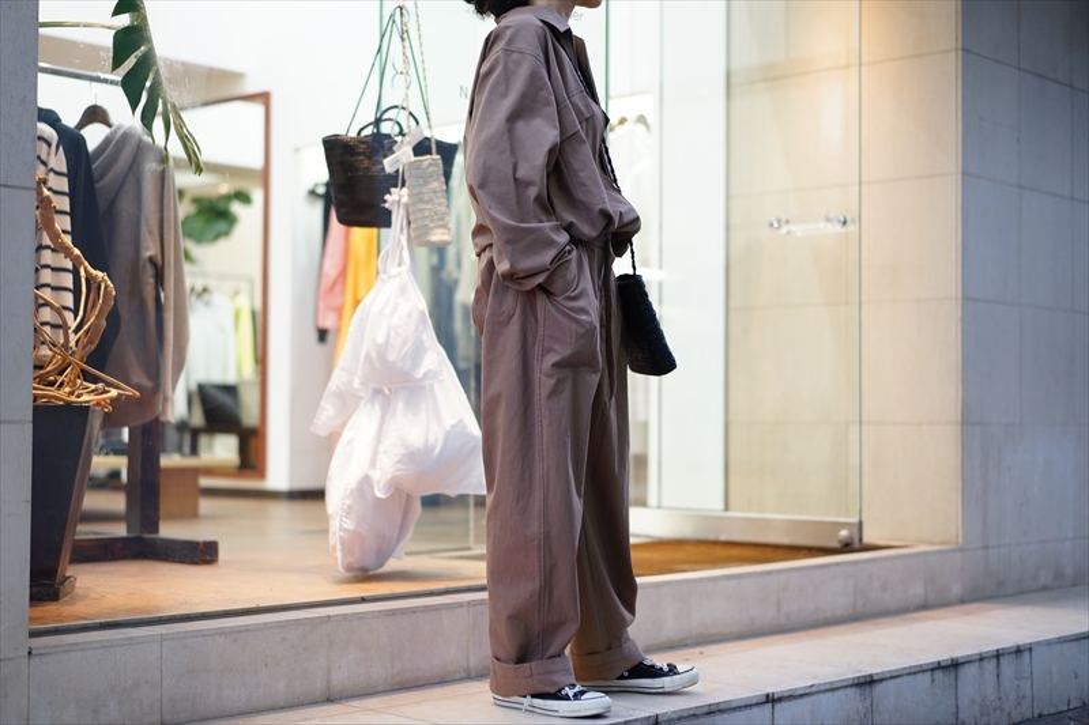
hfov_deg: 36.3
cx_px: 544
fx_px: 1663
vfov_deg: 24.6
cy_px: 362
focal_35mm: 55
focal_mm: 55
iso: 320
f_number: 1.8
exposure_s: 1/60
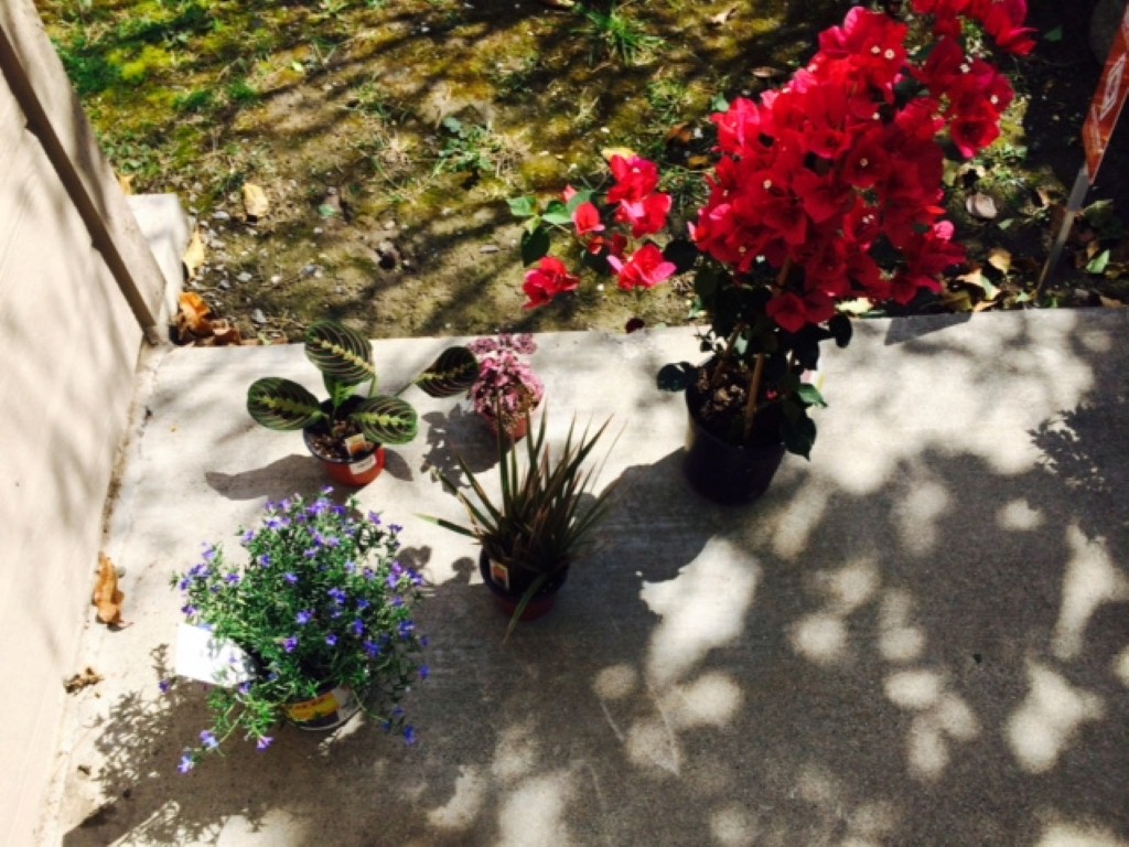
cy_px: 424
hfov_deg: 60.0
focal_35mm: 30
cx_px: 564
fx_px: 978
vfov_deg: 46.8
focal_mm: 4.12
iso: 32
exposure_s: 1/1282
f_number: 2.2
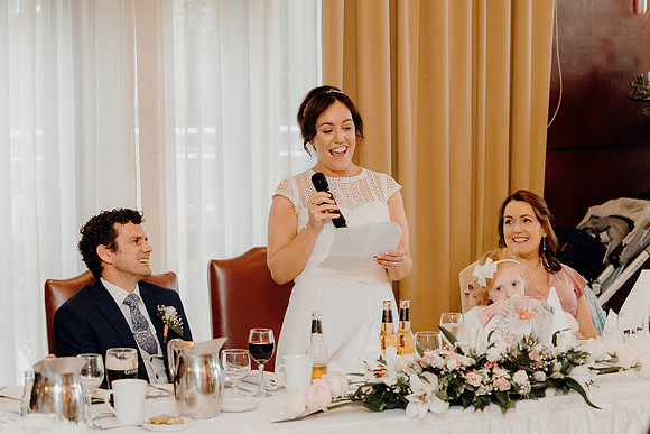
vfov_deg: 13.0
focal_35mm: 105
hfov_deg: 19.5
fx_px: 1896
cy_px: 217
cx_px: 325
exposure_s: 1/200
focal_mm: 70
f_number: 2.8
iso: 1250
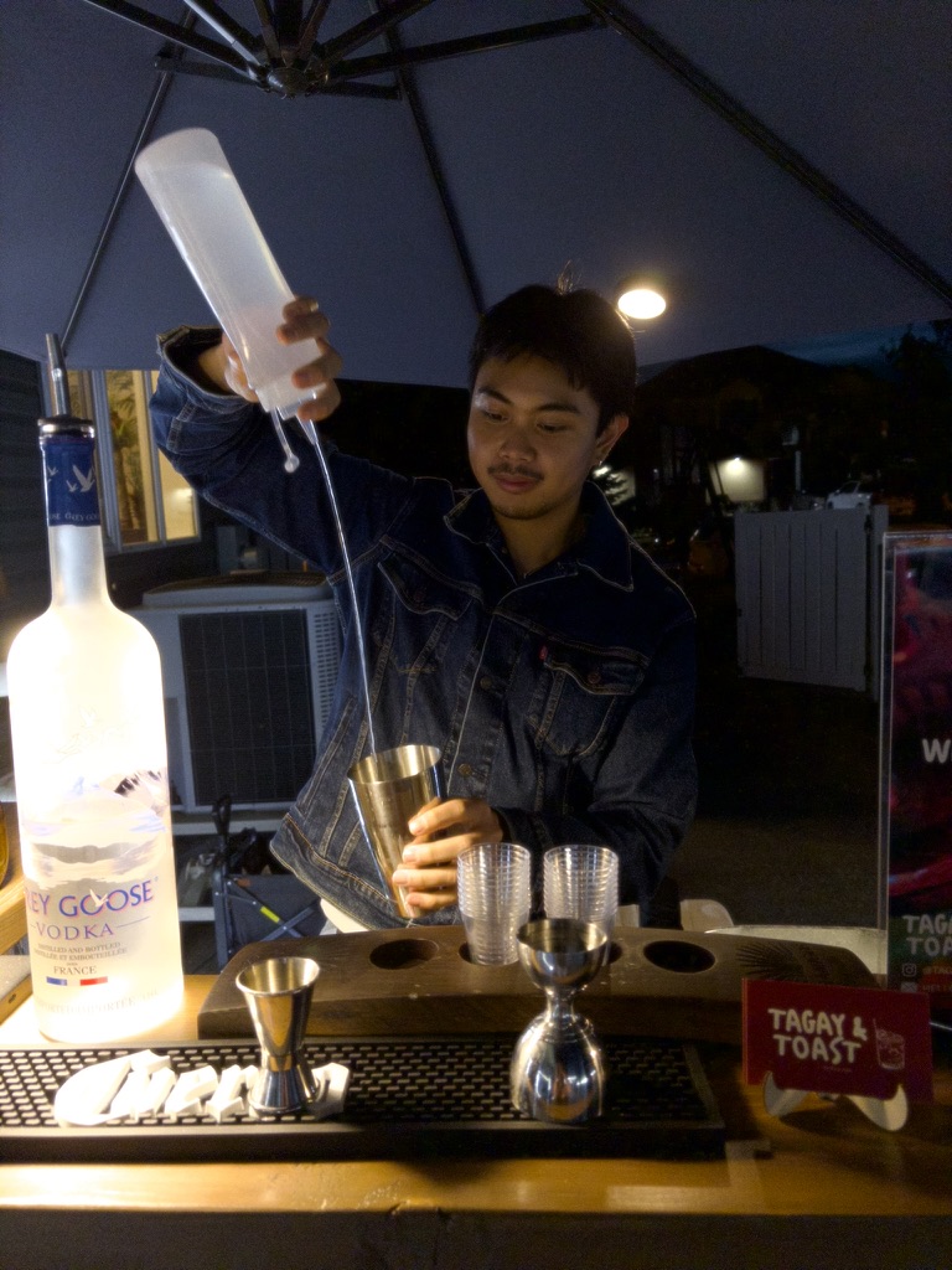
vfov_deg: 67.3
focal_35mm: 26
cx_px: 476
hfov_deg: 53.1
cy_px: 635
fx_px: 953
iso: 640
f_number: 1.6
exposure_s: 1/30
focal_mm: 5.96
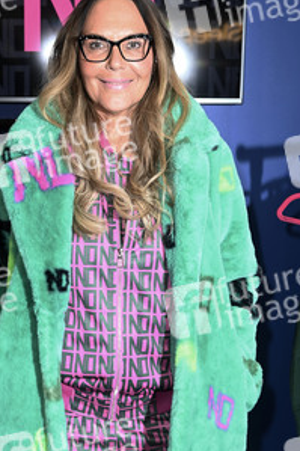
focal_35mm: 67
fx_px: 838
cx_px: 104
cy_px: 228
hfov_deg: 20.2
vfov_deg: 30.1
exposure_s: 1/50
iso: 1000
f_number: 5.6
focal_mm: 50
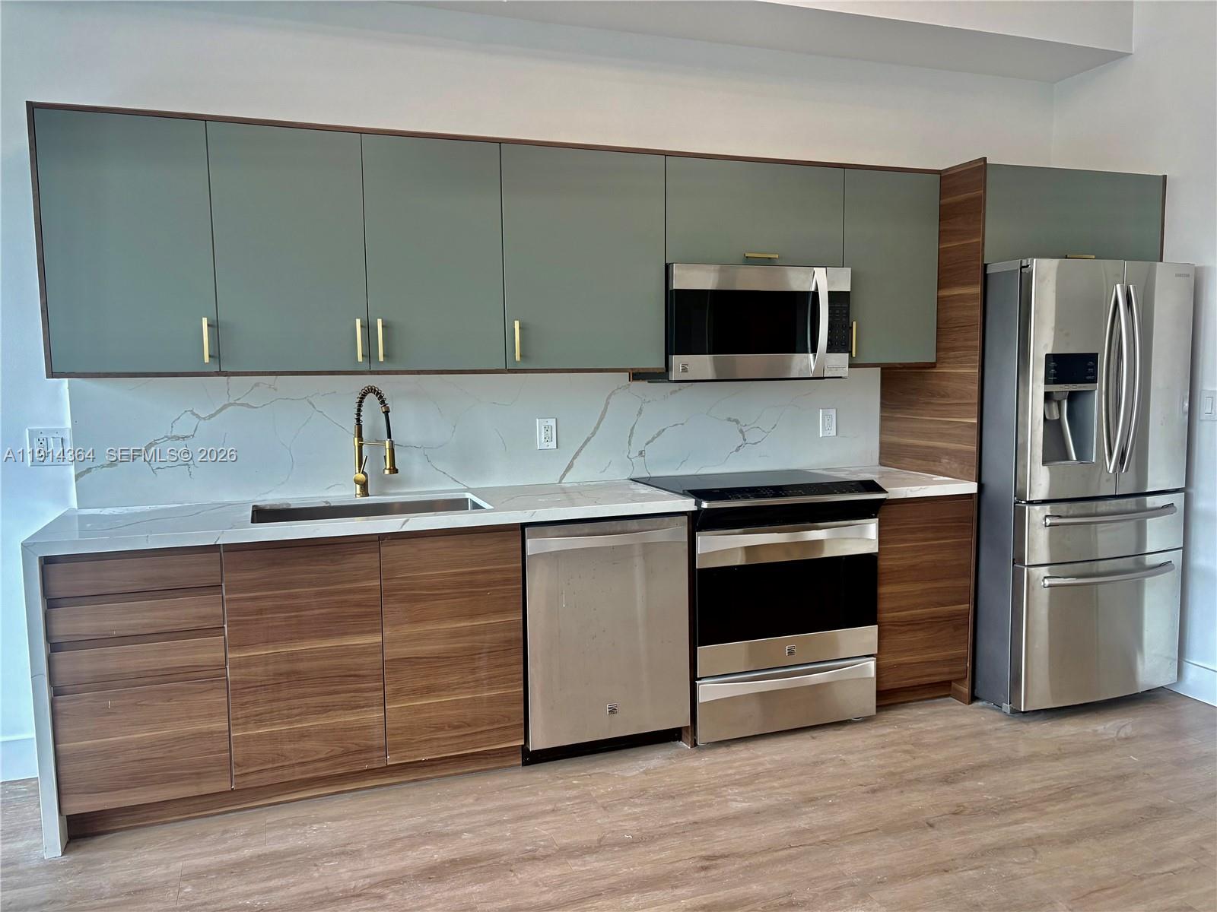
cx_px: 608
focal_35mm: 26
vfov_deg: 53.1
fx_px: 914
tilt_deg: -6.1
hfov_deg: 67.3
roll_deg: +0.6
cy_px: 456
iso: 100
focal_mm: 5.96
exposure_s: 1/120
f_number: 1.6
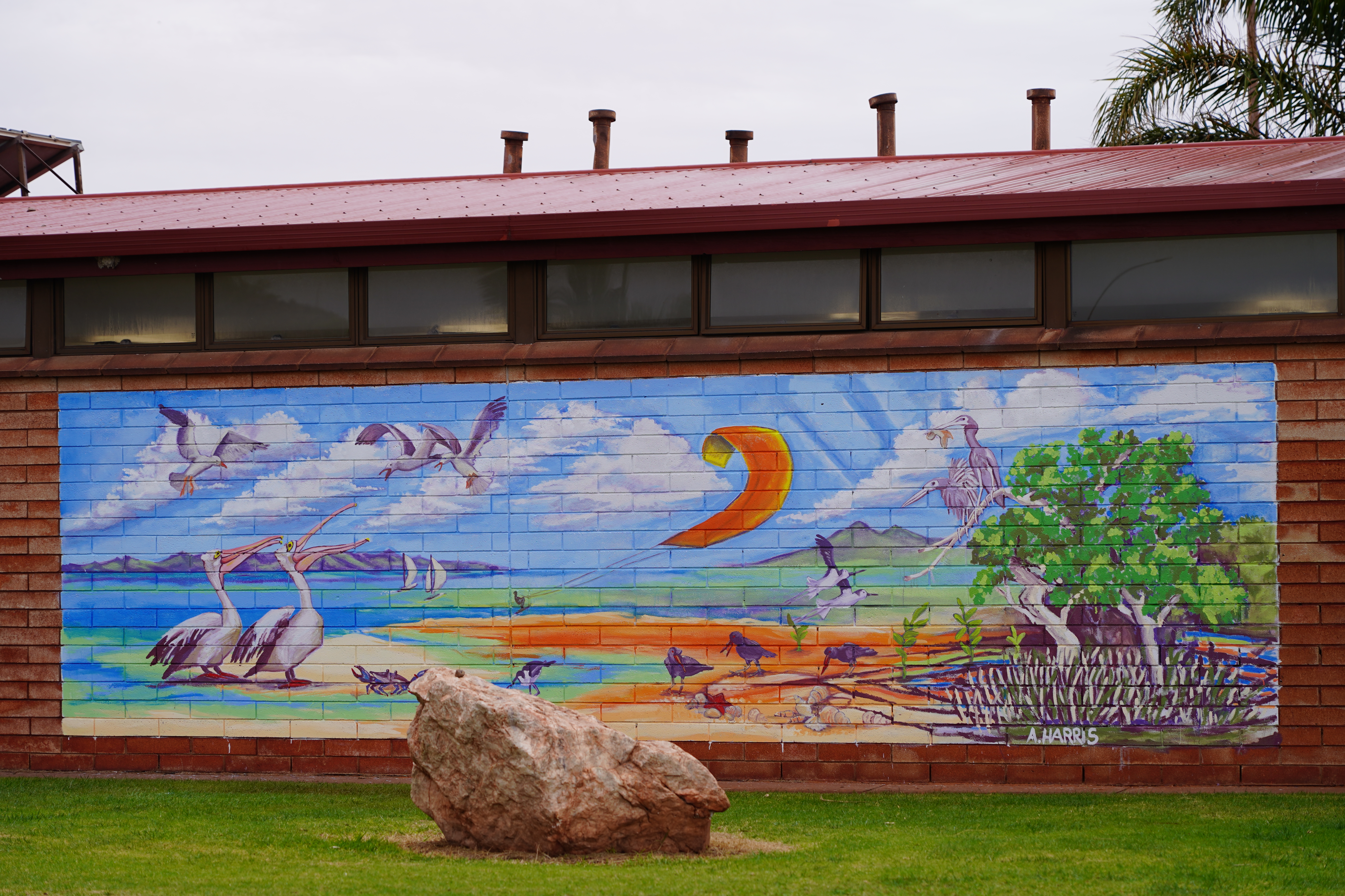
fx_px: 3923
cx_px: 672
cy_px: 448
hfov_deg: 19.5
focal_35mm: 105
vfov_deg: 13.0
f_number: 5
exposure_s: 1/160
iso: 100
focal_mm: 105
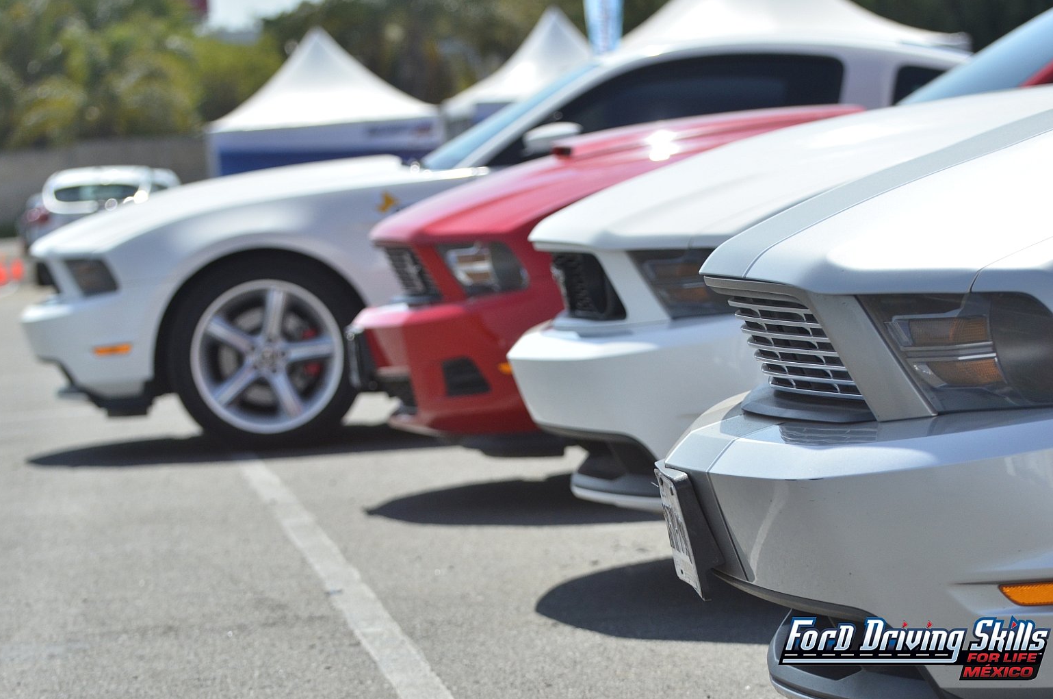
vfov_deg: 10.3
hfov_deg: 15.5
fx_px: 3870
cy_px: 341
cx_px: 528
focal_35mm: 133
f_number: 4.5
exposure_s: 1/6400
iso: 640
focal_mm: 85
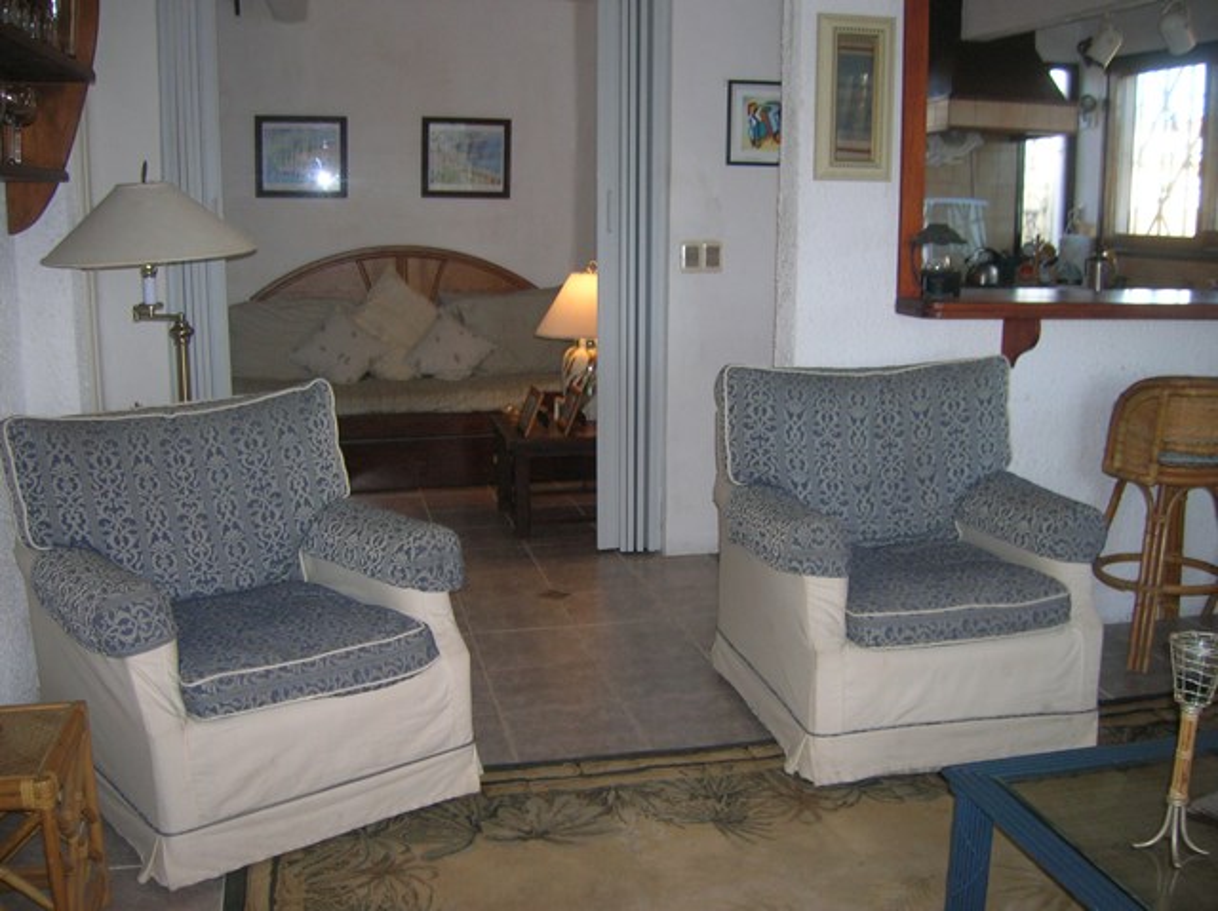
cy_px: 456
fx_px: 1195
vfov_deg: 41.7
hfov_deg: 54.0
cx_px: 609
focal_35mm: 34
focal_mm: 5.7
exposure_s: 1/60.1
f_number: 2.9
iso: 96
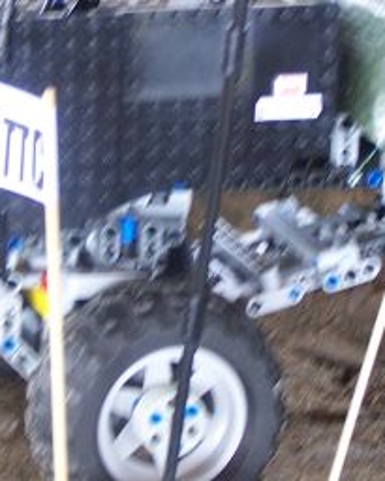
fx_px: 3246
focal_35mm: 228
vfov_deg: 8.5
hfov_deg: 6.8
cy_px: 173
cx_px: 218
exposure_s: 1/40
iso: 100
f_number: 3.2
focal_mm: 12.4
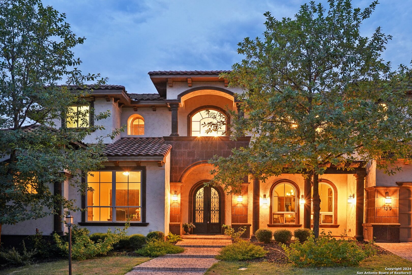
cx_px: 206
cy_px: 138
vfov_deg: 43.6
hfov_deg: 61.9
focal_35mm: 30
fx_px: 343
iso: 400
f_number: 8
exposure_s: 1.3
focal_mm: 30
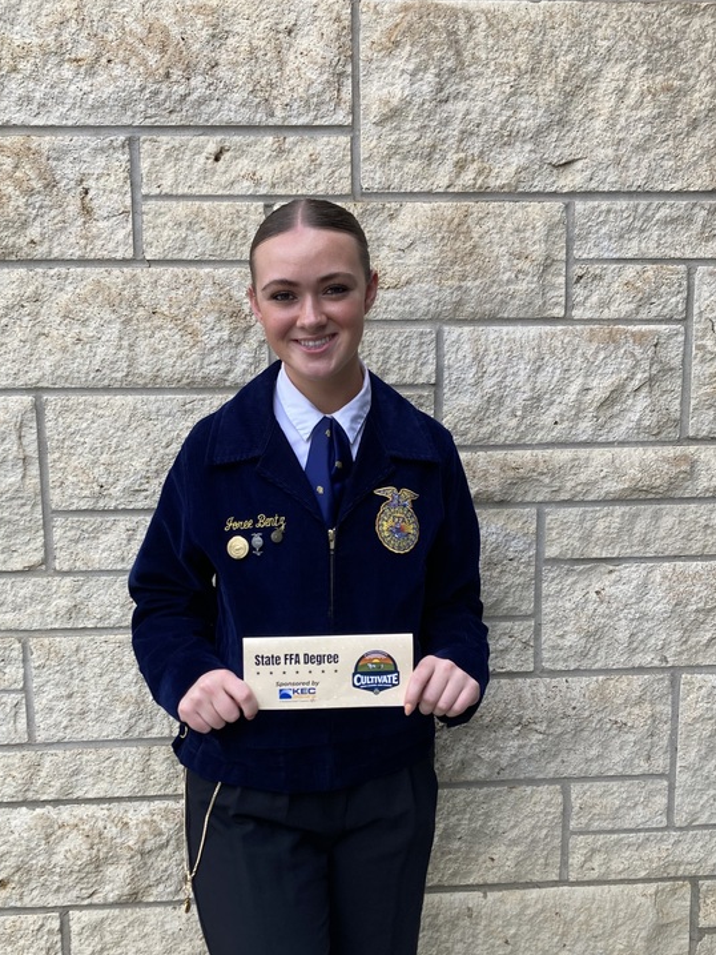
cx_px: 321
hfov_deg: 35.9
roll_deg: +0.8
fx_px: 1103
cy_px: 594
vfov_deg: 46.4
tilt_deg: -9.6
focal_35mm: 40
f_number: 1.8
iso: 20
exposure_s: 1/400
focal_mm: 3.99
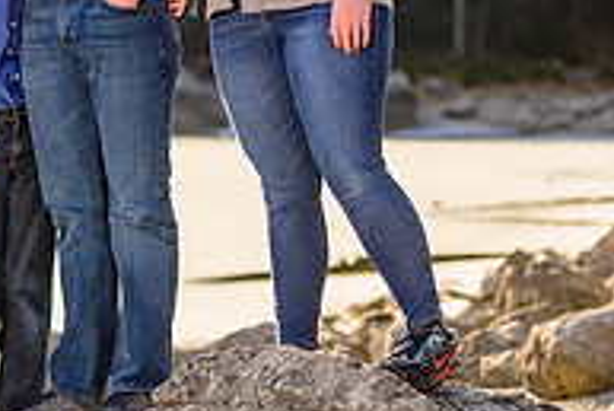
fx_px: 4199
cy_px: 51
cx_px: 216
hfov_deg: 8.4
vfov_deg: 5.6
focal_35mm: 246
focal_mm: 82
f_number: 3.5
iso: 125
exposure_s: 1/1250
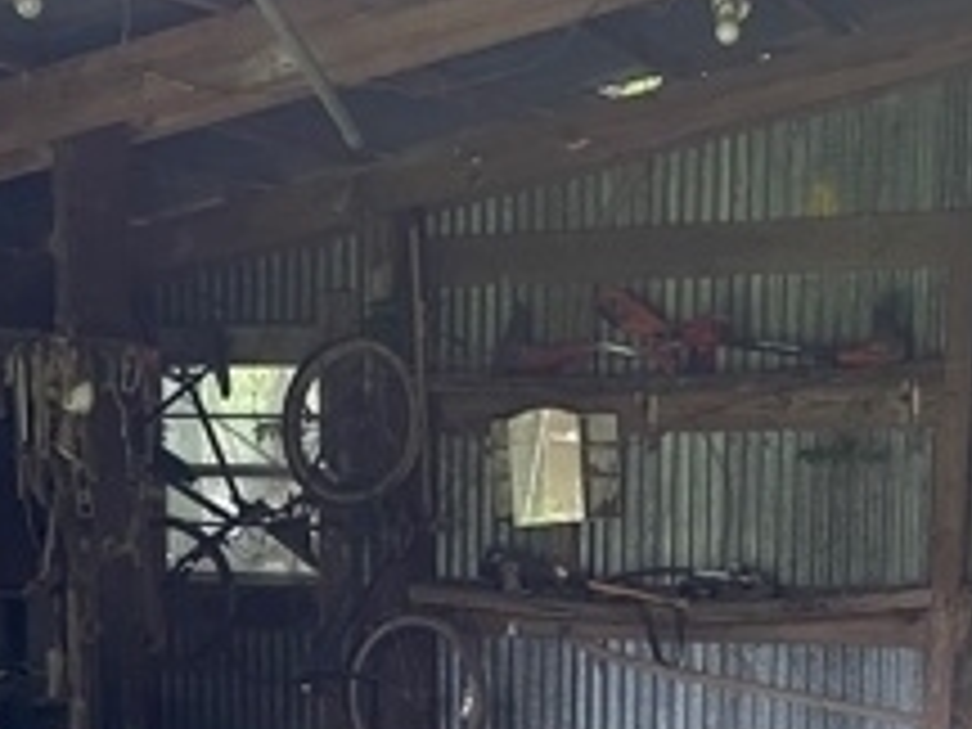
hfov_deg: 25.3
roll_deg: +0.2
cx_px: 446
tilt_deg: -11.0
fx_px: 2162
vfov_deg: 18.2
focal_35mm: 77
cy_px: 860
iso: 500
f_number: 1.6
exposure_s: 1/44
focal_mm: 5.1
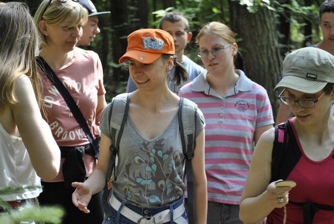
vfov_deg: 16.6
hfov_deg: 24.6
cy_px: 112
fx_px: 767
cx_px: 167
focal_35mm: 82
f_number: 4
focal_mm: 55
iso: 800
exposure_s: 1/400
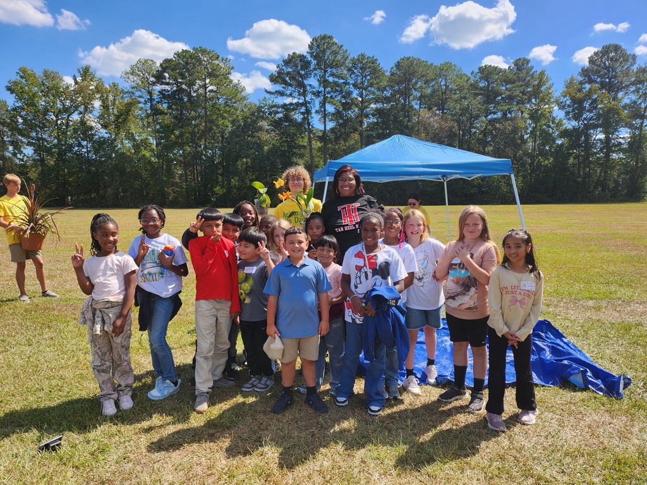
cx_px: 324
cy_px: 242
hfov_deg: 71.6
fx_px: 449
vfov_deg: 56.8
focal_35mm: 24
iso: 50
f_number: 1.8
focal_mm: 5
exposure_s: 1/2346
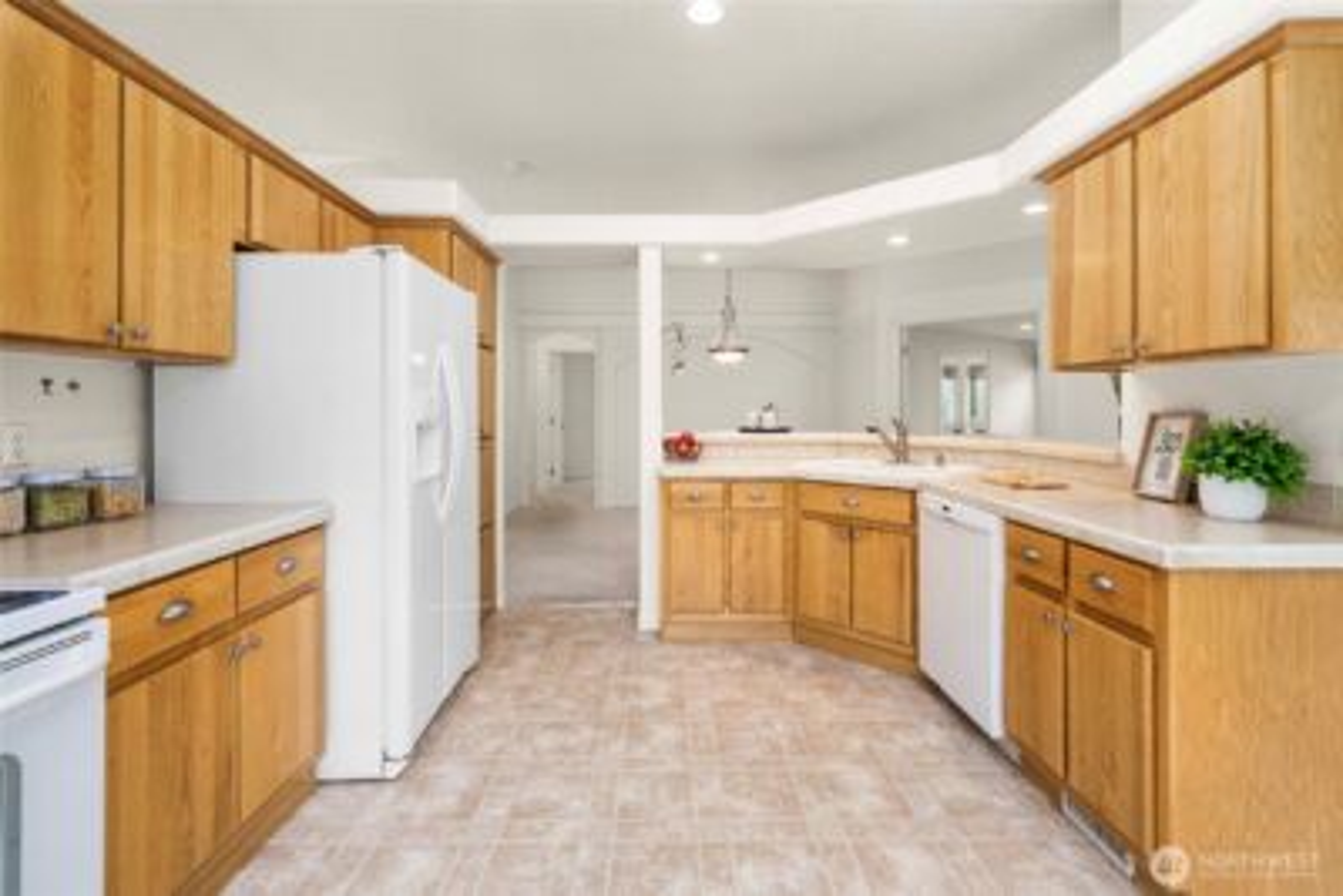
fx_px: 560
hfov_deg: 100.4
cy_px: 448
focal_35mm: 15
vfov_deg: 77.4
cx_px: 672
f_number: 7.1
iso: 200
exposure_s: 1/60
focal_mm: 15
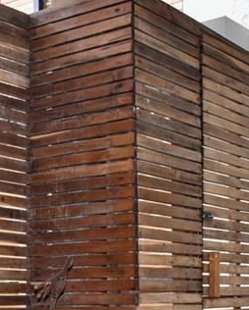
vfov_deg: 22.1
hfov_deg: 18.5
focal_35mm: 82
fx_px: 755
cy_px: 332
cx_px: 48
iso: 500
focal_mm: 18
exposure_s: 1/200
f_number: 3.5
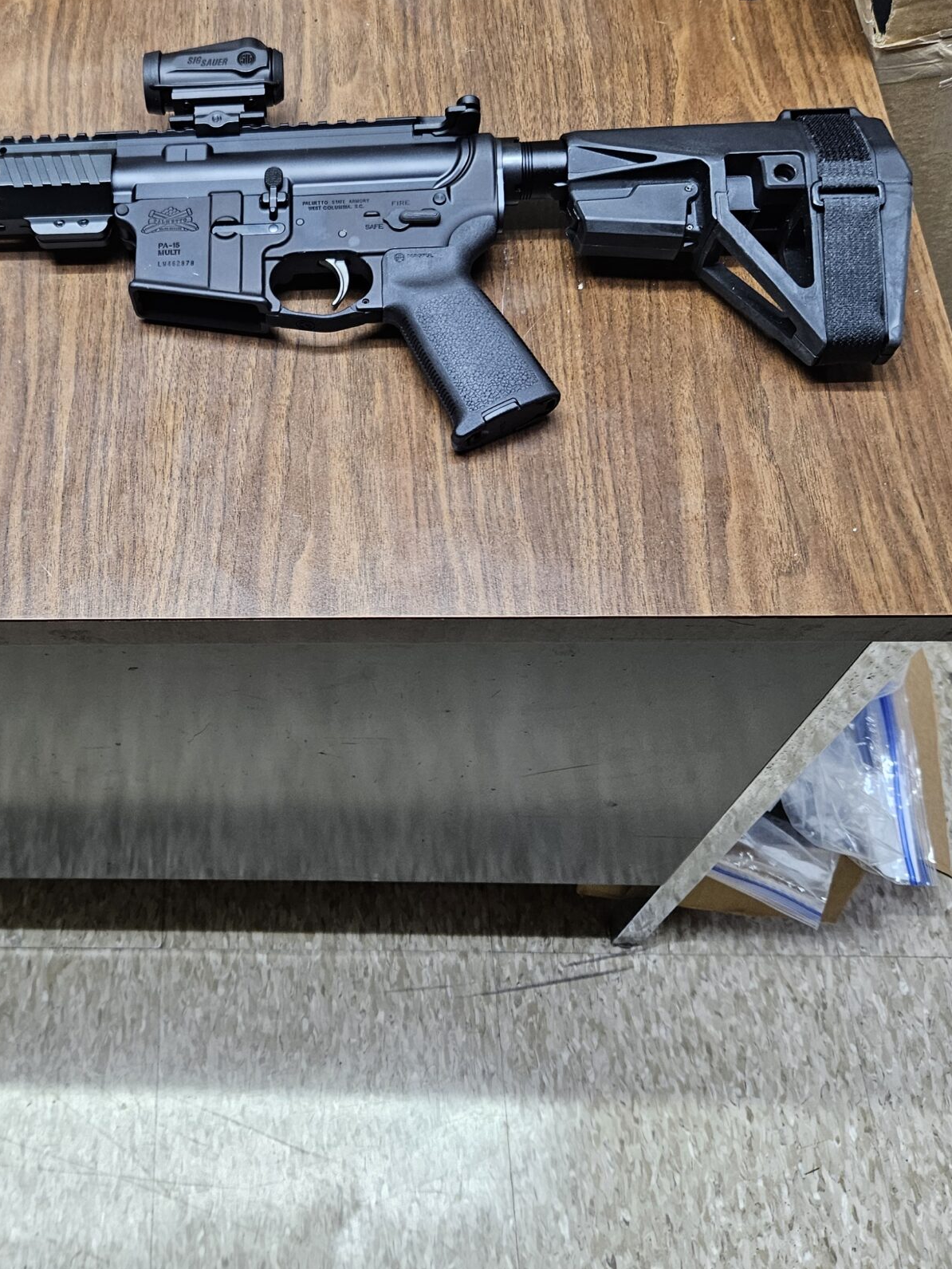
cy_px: 532
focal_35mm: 37
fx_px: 1356
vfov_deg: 49.9
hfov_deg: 37.5
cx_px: 213
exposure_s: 1/120
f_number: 1.8
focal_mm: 5.4
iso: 320
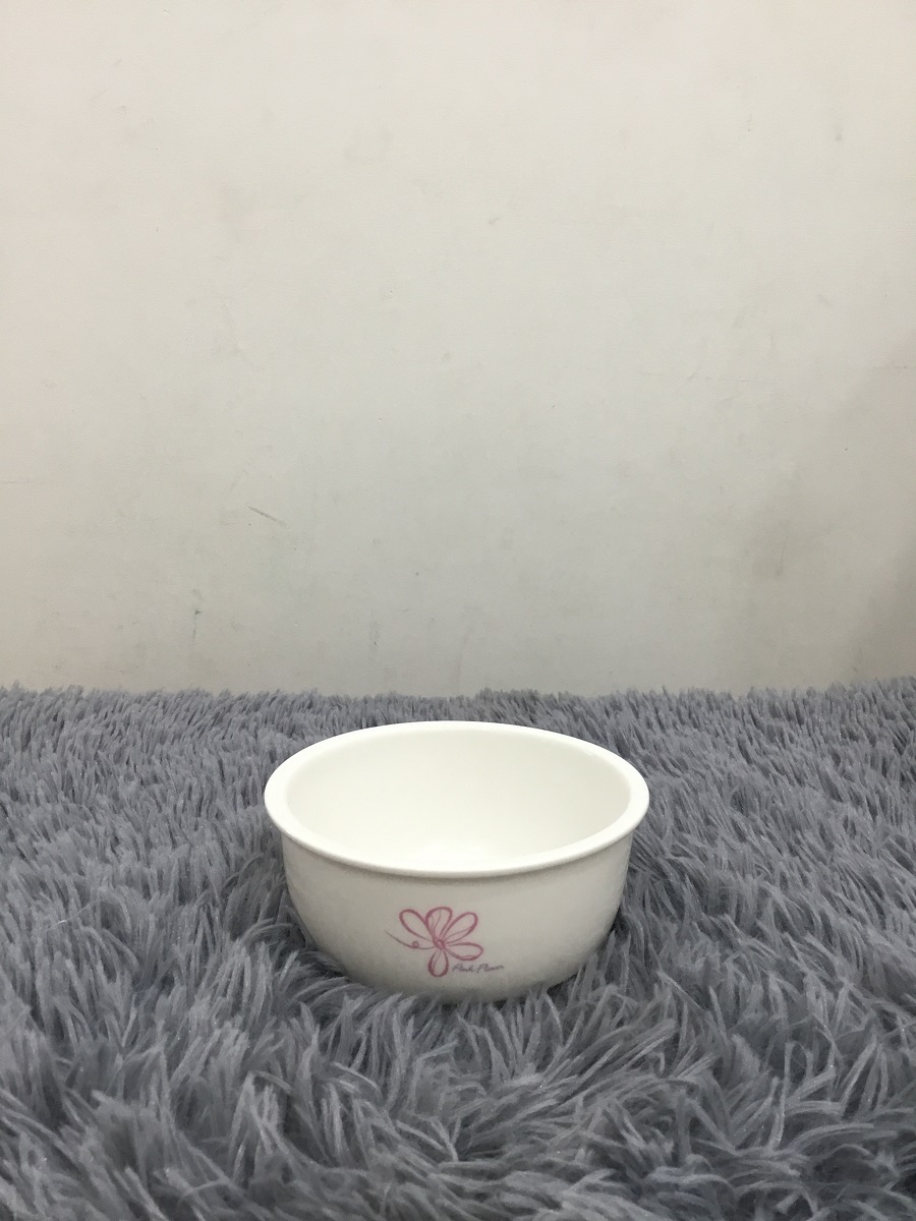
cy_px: 610
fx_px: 1094
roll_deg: +1.0
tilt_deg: -13.8
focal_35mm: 31
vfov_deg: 58.4
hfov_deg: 45.4
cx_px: 458
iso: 64
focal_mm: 3.3
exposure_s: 1/33
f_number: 2.4
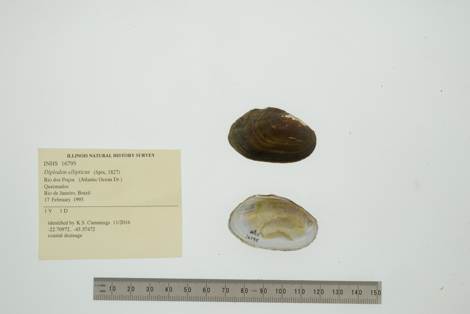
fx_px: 784
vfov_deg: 22.6
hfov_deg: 33.4
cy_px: 157
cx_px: 235
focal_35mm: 60
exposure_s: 1/10
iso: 100
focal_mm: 60
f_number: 32
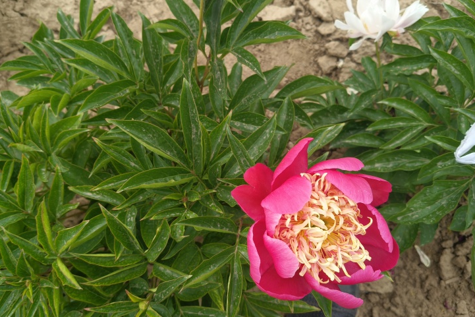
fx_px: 396
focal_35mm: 30
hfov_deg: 61.9
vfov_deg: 43.6
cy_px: 156
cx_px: 239
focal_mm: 4.84
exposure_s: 1/1101
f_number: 1.8
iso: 80
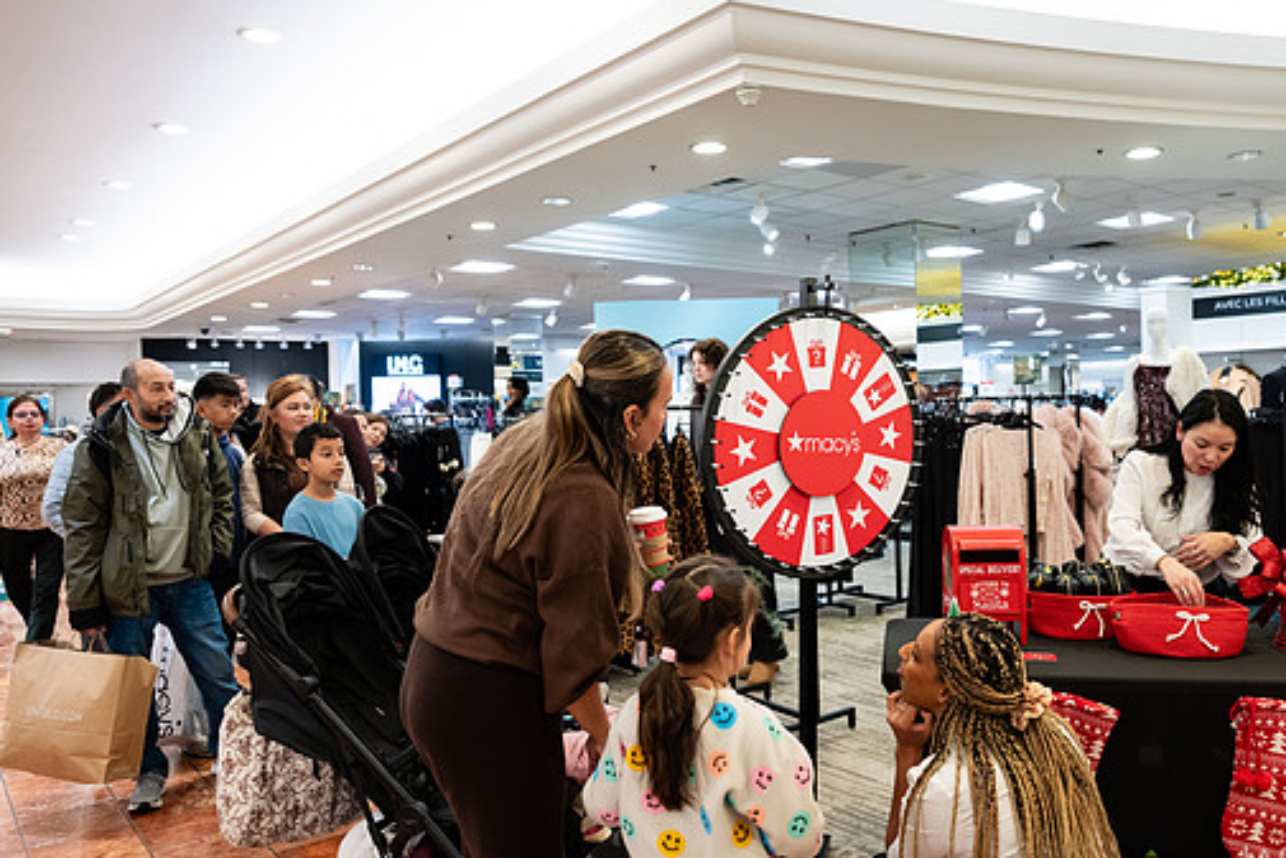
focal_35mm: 28
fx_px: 1000
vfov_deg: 46.4
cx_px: 736
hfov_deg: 65.1
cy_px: 434
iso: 1000
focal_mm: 24
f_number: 3.2
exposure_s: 1/125
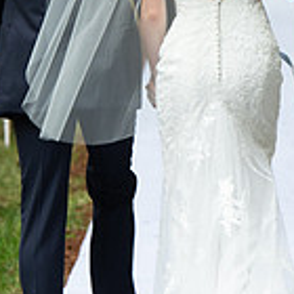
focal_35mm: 396
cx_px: 166
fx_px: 3805
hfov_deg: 4.4
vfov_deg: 4.4
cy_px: 21
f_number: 5.6
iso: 400
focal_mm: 145
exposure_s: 1/125
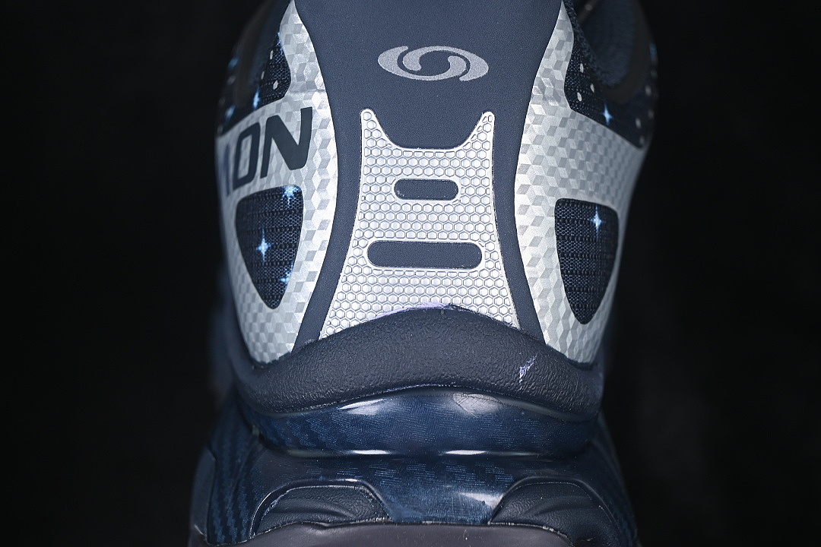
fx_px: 1710
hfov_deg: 27.0
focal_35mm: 75
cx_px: 410
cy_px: 274
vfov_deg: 18.2
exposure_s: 1/60
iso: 160
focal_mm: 50
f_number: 6.3
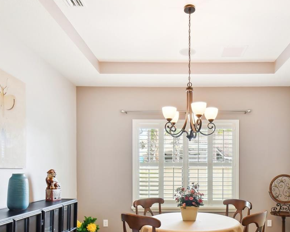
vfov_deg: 49.3
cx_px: 183
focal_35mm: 28
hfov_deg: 61.3
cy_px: 176
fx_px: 240
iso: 100
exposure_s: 1/10
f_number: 7.1
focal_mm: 10
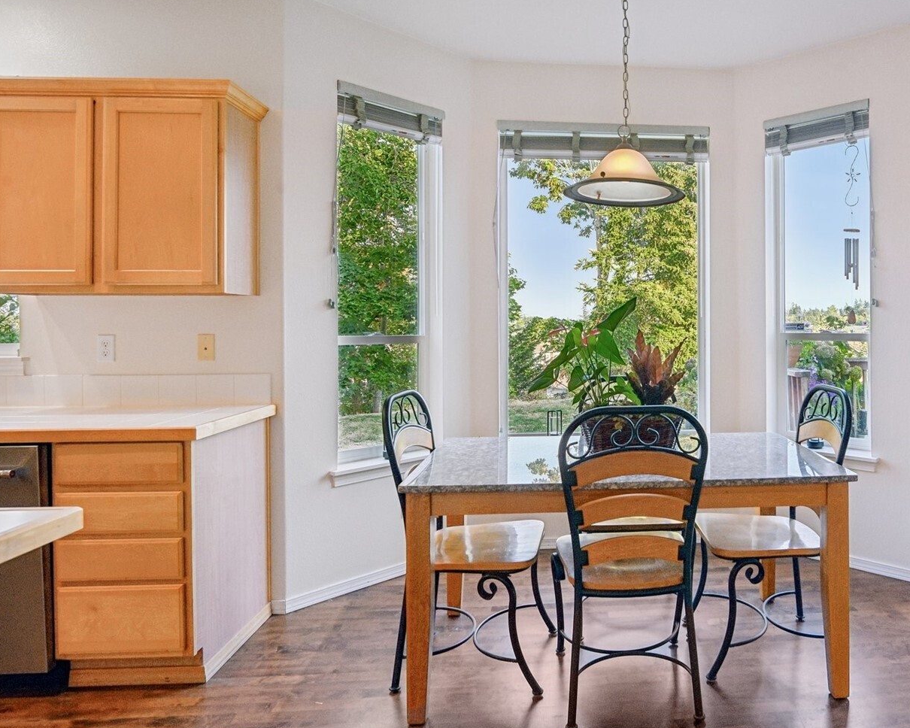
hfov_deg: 65.9
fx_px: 673
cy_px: 319
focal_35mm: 25
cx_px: 623
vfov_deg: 56.6
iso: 400
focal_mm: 19
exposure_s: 1/160
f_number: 8
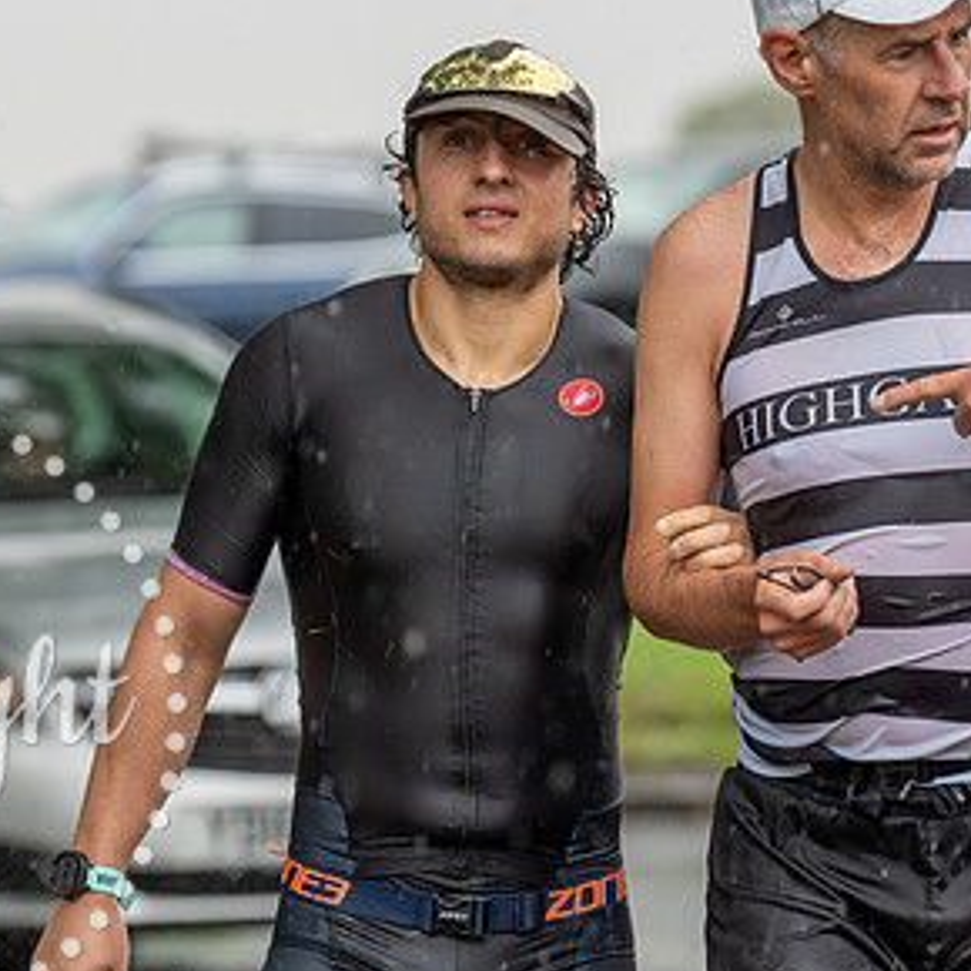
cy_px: 537
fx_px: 7236
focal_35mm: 228
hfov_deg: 7.7
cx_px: 392
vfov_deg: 7.7
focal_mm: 134
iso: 1000
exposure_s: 1/1000
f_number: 3.2
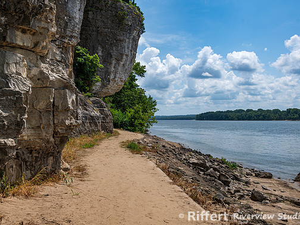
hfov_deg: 55.3
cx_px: 139
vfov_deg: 43.0
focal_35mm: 33
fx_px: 286
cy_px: 111
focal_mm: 28
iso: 64
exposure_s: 1/200
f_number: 8
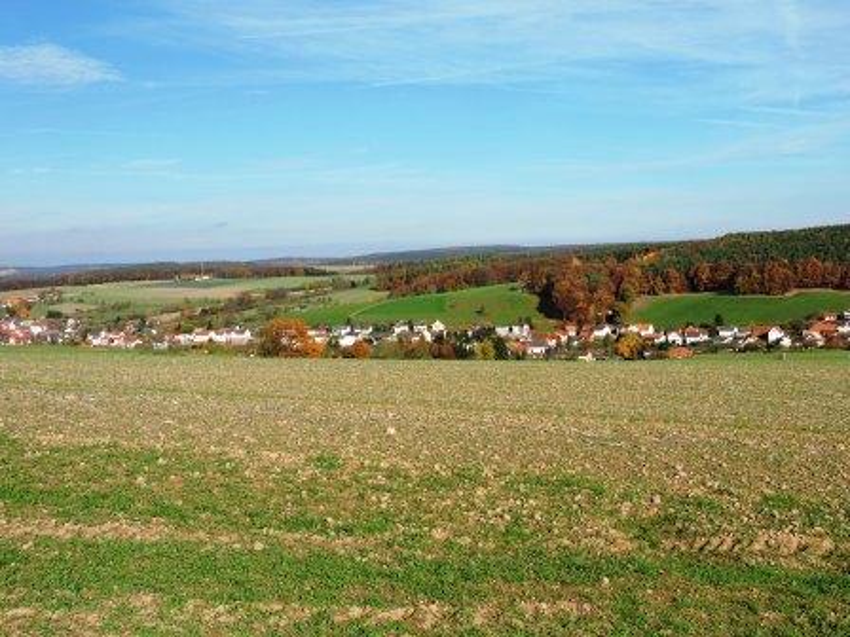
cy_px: 318
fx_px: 982
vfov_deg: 36.0
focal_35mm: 40
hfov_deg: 46.8
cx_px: 425
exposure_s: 1/1000
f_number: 3.8
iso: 100
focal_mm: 7.2
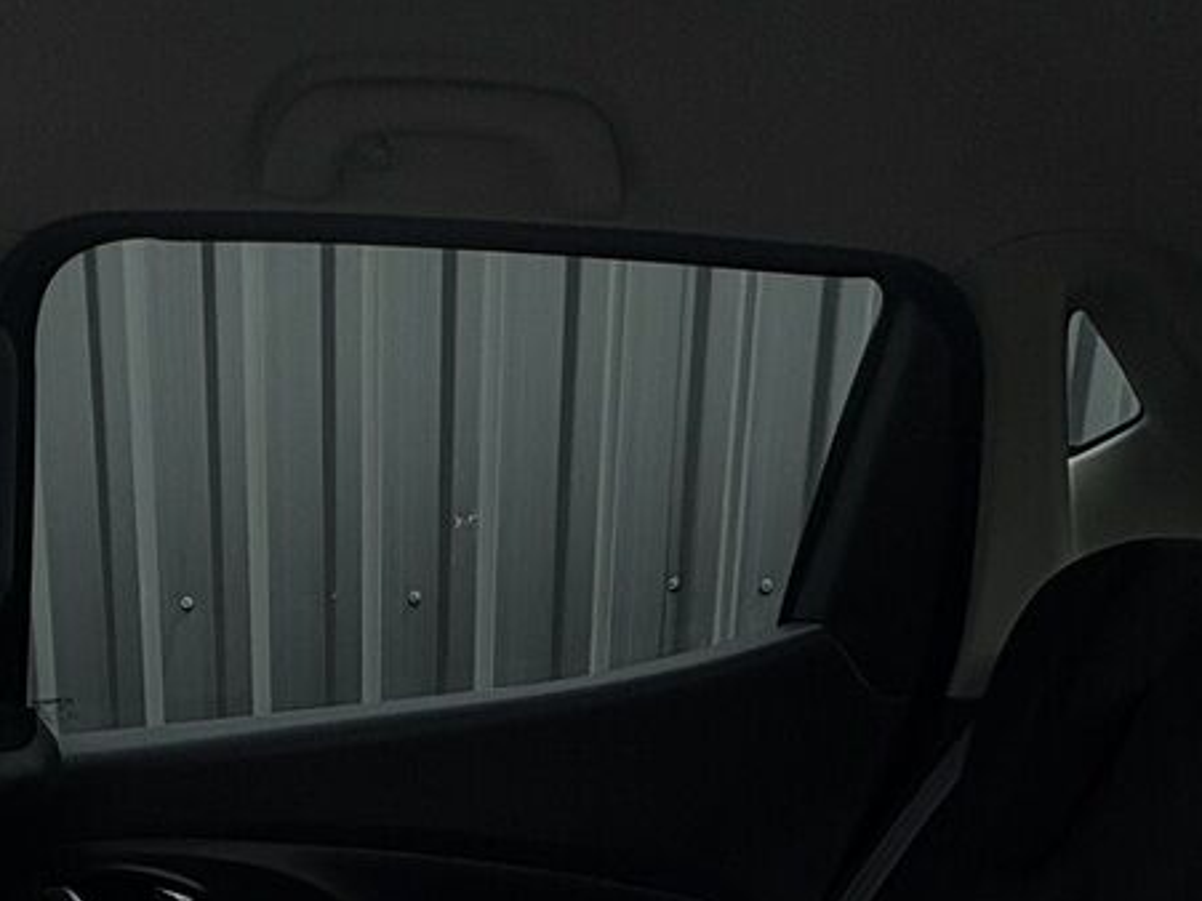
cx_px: 308
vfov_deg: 20.9
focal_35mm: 53
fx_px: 1840
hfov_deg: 35.4
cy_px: 1530
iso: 40
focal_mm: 2.22
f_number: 2.2
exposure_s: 1/438
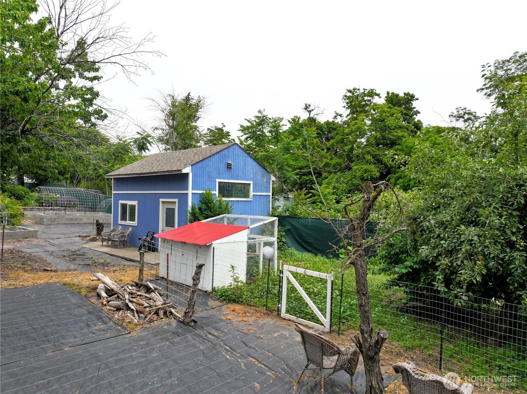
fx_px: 365
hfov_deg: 71.6
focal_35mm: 24
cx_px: 264
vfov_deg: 56.8
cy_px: 197
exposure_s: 1/2000
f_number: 2.8
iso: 160
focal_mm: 12.29
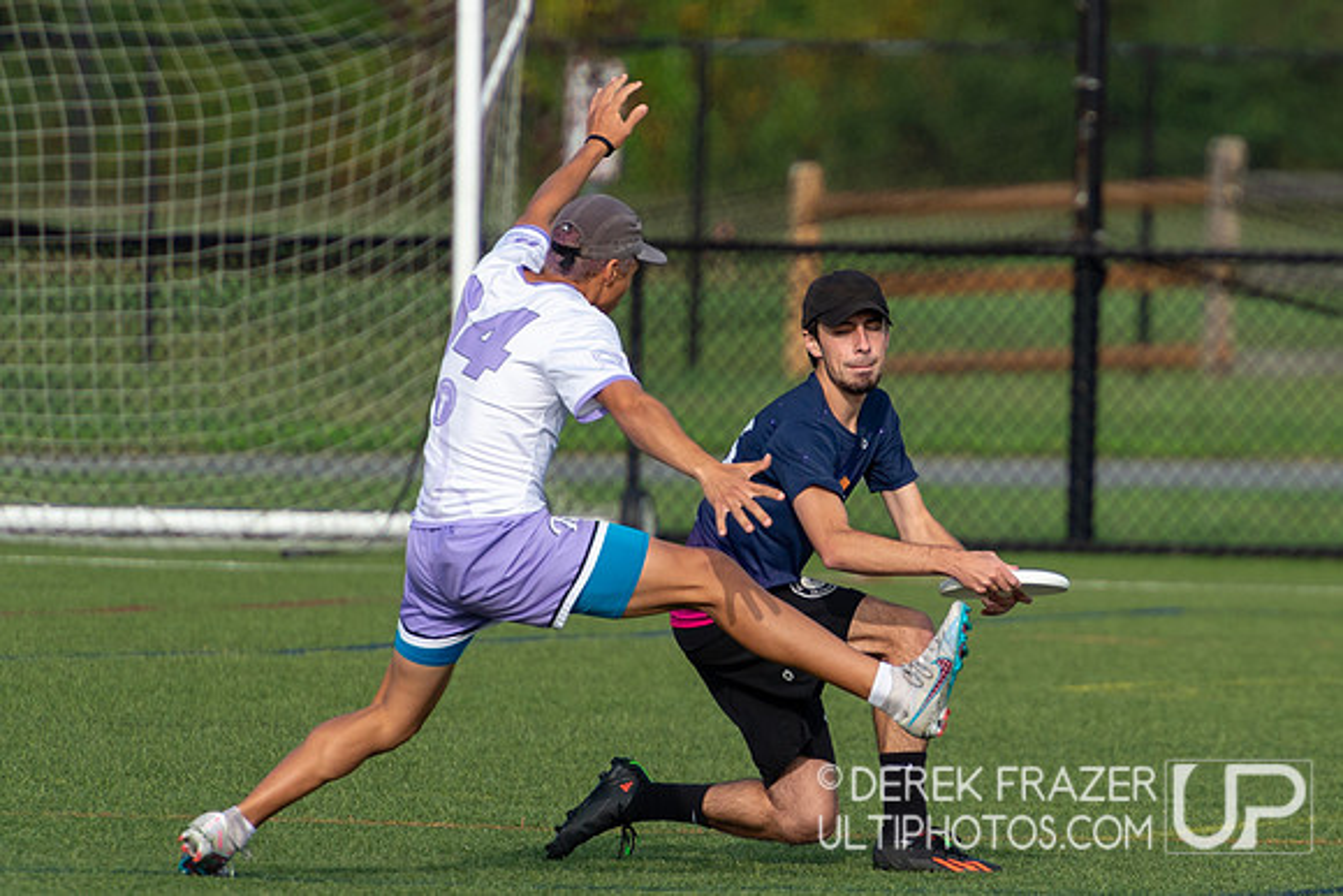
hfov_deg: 2.6
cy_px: 407
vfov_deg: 1.7
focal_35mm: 808
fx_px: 30166
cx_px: 1028
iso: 360
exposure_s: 1/1250
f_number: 5.6
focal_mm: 400
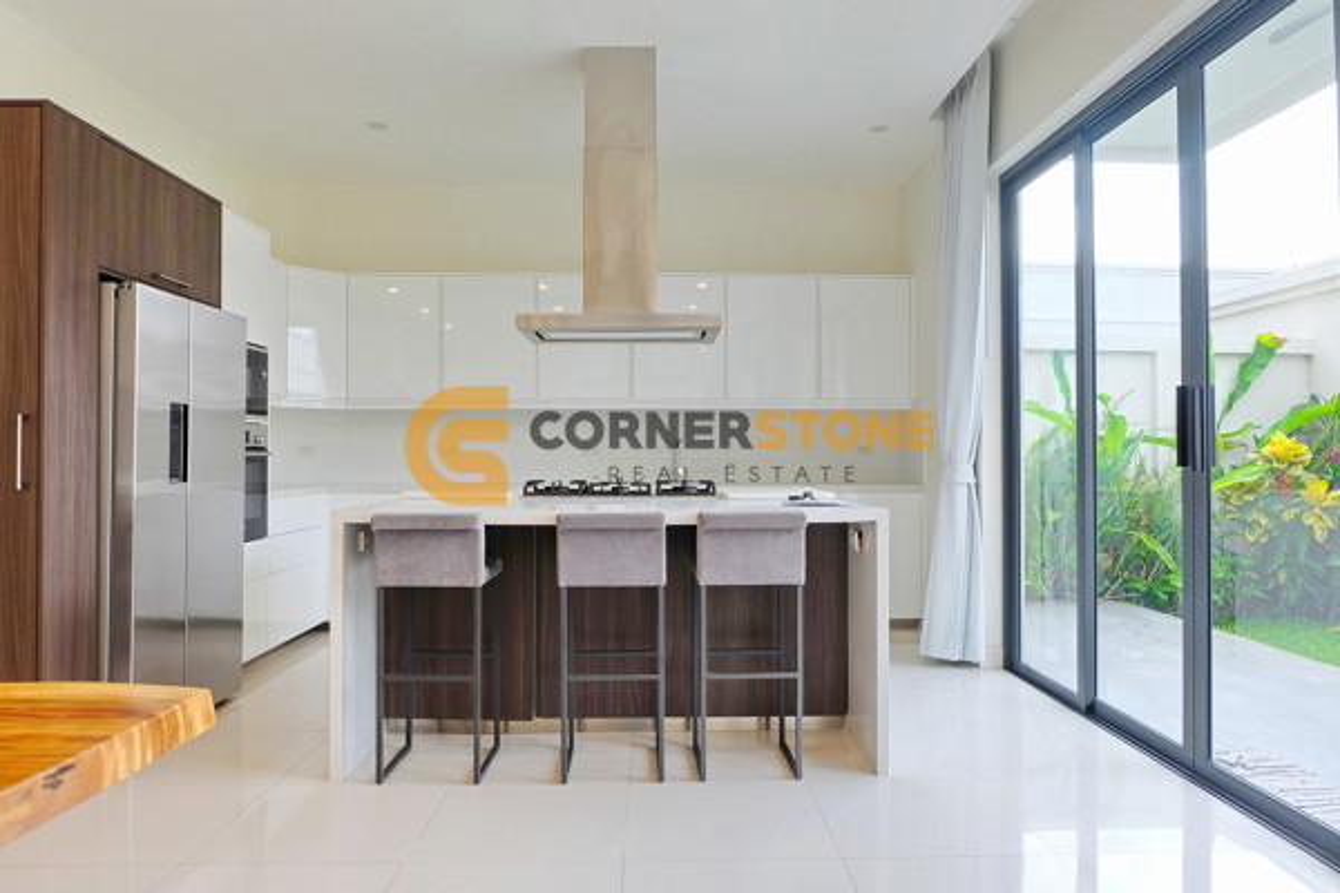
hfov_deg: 73.7
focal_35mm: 24
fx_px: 893
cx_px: 670
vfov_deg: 53.1
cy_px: 446
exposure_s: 1/140
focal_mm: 16
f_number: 4
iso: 400
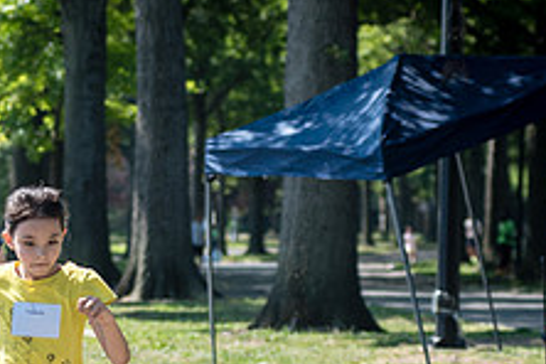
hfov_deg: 6.7
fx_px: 4595
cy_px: 410
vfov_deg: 4.5
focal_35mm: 303
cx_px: -129
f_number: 4
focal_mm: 86
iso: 200
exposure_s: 1/1250
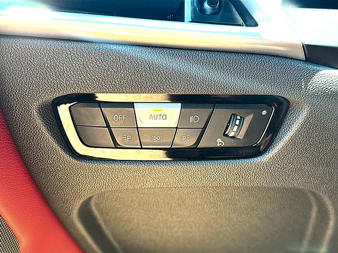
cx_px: 169
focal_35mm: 35
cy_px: 126
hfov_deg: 52.6
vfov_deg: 40.7
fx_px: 342
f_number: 1.78
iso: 125
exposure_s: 1/105
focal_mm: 6.86
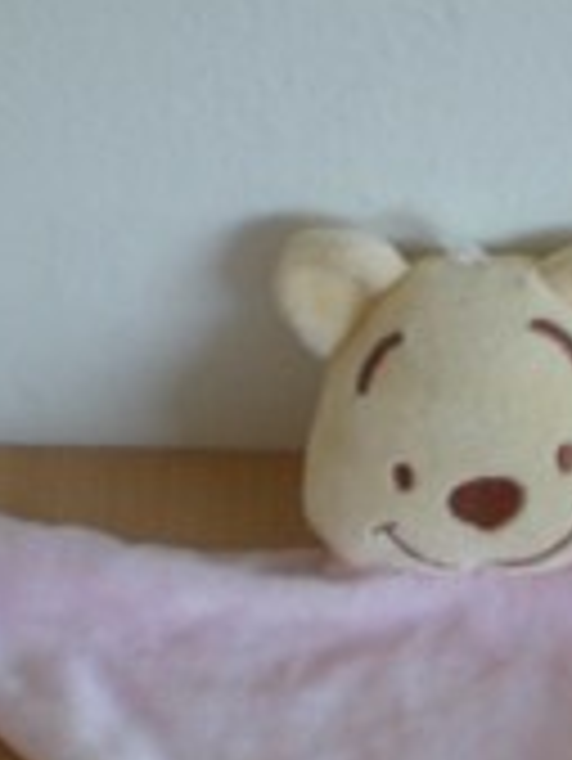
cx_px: 545
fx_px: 2575
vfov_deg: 16.6
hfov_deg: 12.6
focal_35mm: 117
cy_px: 679
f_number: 3.1
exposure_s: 1/12.6
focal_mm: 6.3
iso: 64
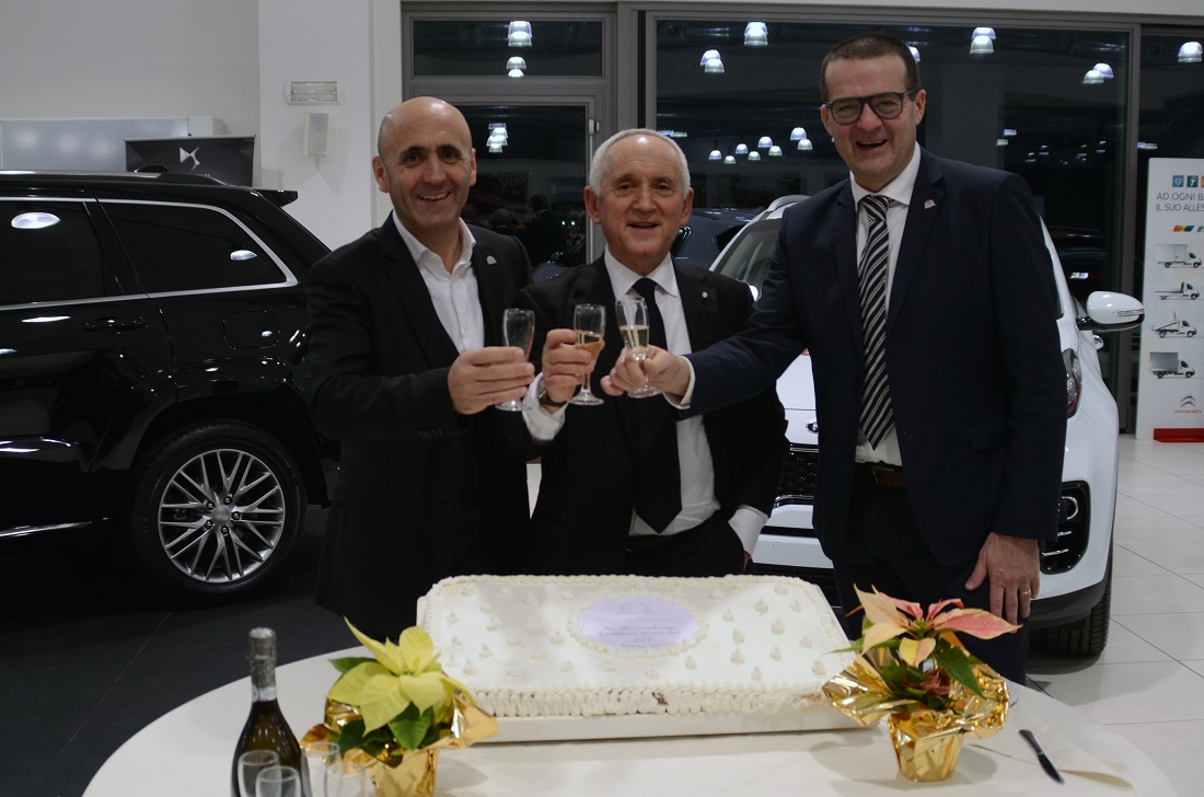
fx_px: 1401
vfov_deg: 31.7
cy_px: 398
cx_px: 602
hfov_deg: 46.5
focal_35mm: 42
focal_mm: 28
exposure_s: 1/80
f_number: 4.5
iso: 500
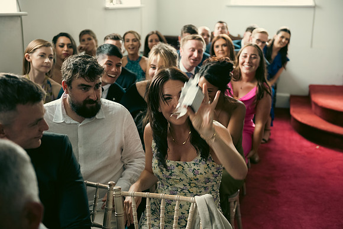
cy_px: 114
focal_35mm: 50
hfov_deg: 39.6
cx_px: 172
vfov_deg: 27.0
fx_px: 476
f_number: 3.5
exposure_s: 1/160
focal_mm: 50
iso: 800
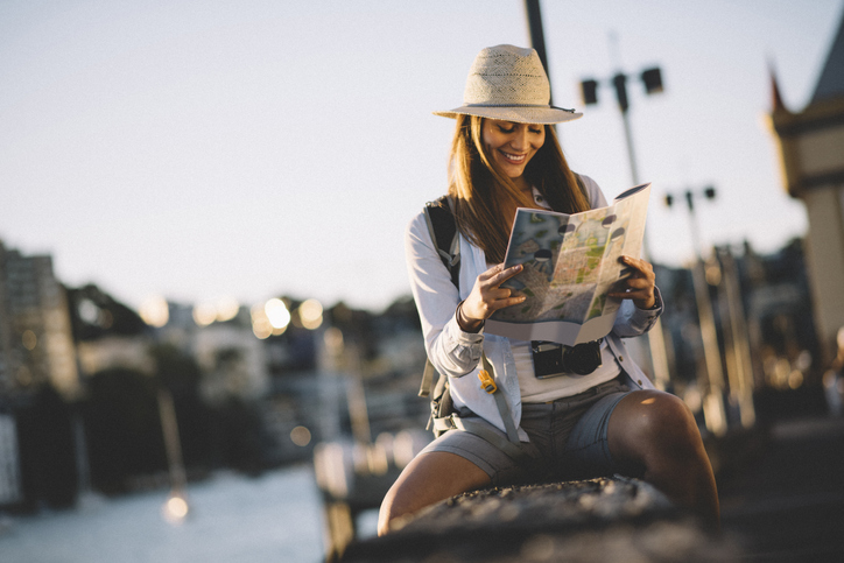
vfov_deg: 16.1
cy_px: 282
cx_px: 422
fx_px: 1993
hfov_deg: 23.9
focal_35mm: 85
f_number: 2.2
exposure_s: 1/640
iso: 80
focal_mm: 85
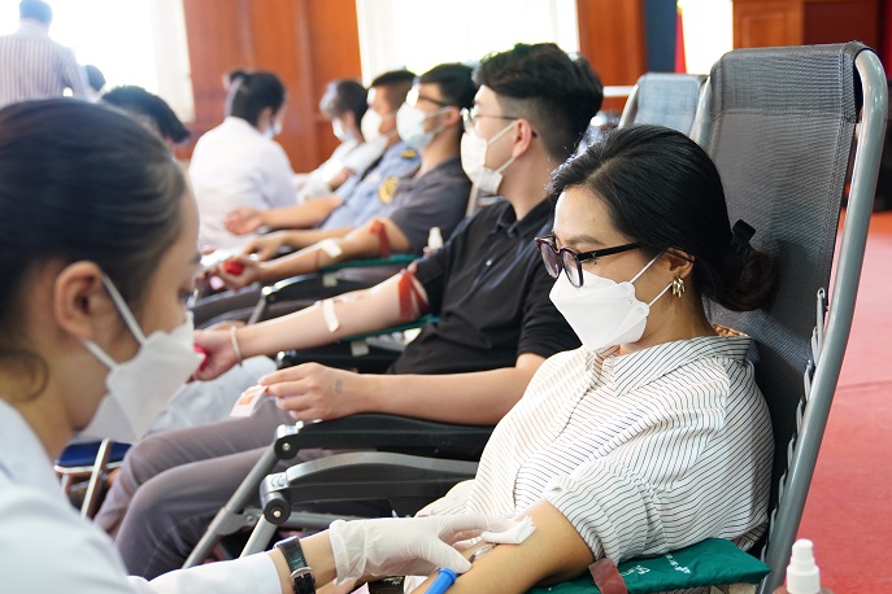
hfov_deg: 36.2
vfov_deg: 24.6
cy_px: 294
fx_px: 1363
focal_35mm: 55
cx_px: 509
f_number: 2.8
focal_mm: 35
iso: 1250
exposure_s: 1/40
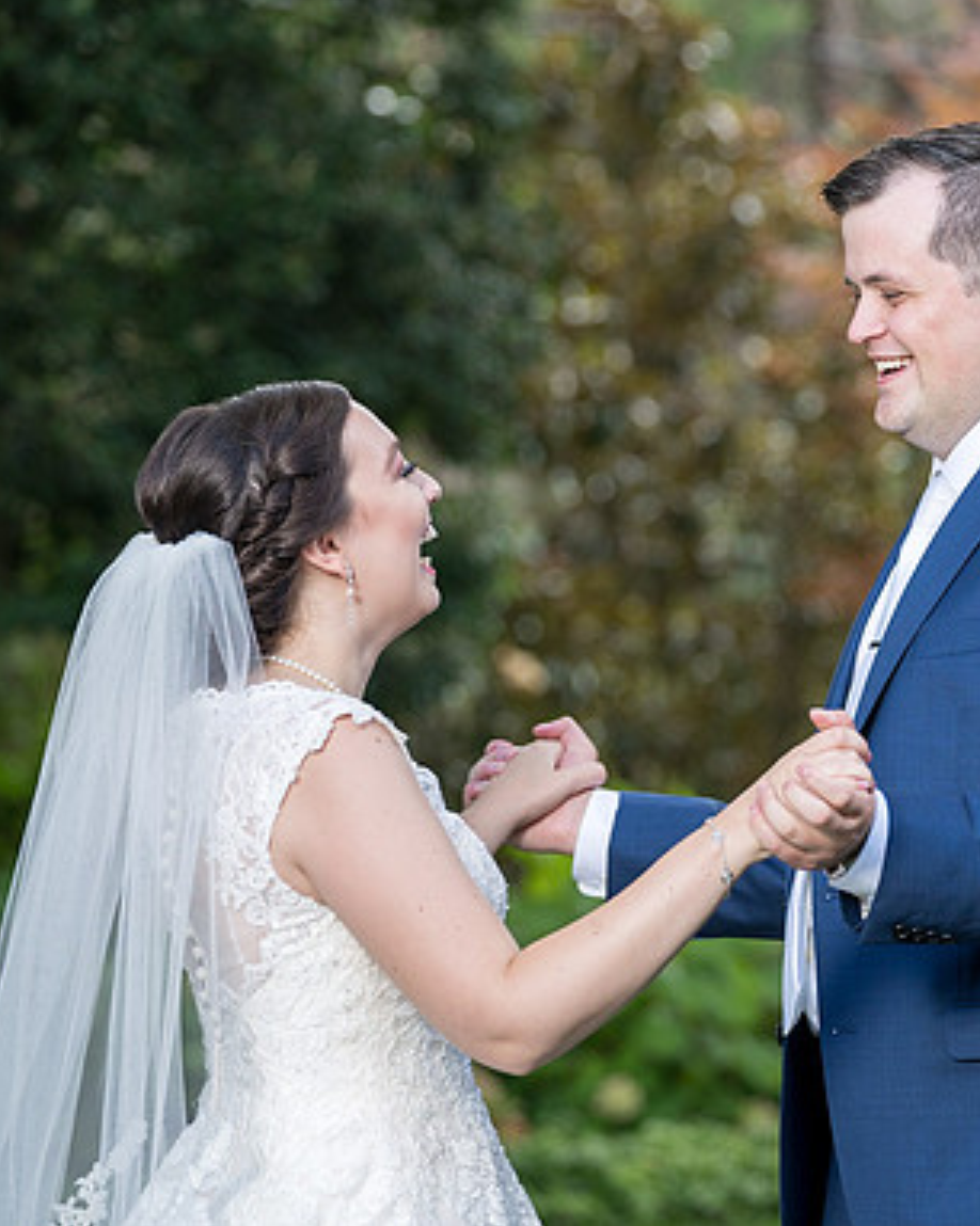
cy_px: 610
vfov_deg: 10.6
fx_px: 6604
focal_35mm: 182
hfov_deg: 8.5
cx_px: 759
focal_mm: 128
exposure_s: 1/200
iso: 100
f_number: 4
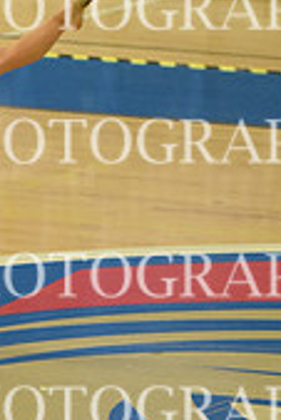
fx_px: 8027
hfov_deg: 2.0
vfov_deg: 3.0
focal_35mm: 687
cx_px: -96
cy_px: 75
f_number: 2.8
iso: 8000
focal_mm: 200
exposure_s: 1/1000
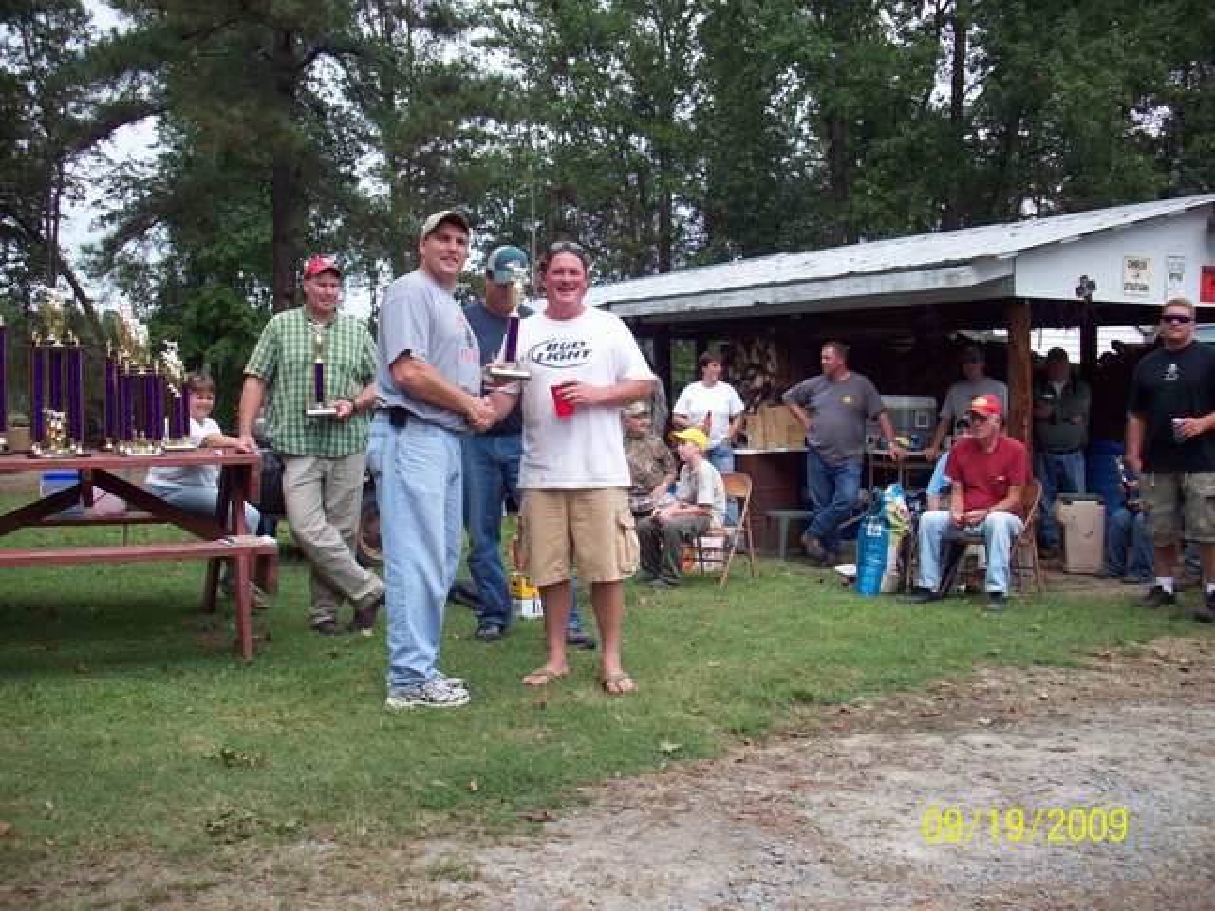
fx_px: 1299
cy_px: 456
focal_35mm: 37
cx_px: 608
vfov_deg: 38.7
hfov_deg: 50.1
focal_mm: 6.2
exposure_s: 1/603
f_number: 2.8
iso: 80
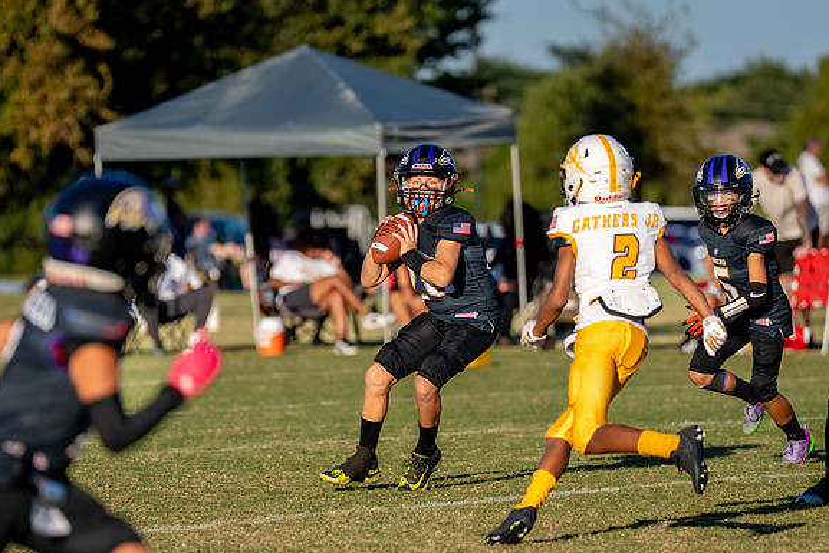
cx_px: 394
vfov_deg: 3.6
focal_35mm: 379
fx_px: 8729
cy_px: 285
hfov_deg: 5.4
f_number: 2.8
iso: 160
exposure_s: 1/3200
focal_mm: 200
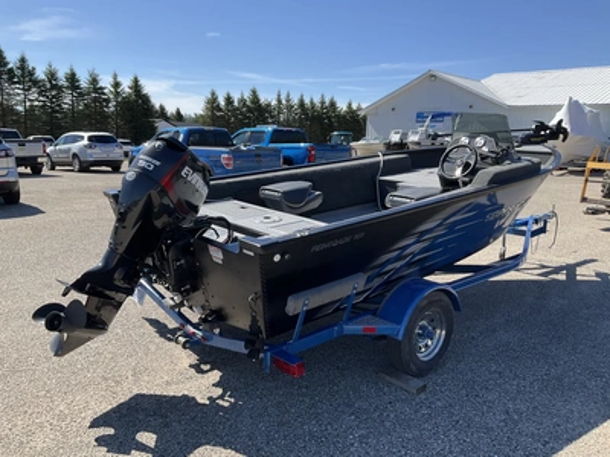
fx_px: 511
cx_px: 305
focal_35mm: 29
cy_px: 228
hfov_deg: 61.7
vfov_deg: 48.2
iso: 25
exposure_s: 1/1279
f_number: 1.8
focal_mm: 3
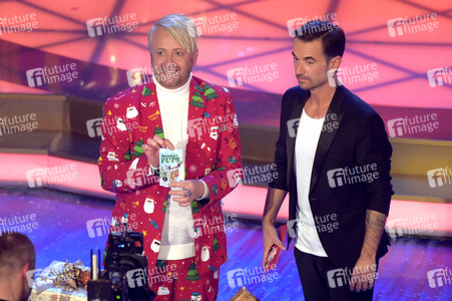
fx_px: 5771
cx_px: 226
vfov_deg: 3.0
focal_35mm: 460
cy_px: 150
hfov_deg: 4.5
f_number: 5.6
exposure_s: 1/400
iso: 12800
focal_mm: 460
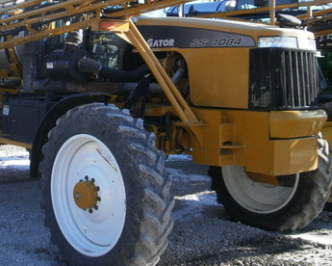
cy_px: 84
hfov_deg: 32.6
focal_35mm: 57
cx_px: 99
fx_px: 560
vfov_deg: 26.5
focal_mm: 6.51
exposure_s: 1/400
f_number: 3.1
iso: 100
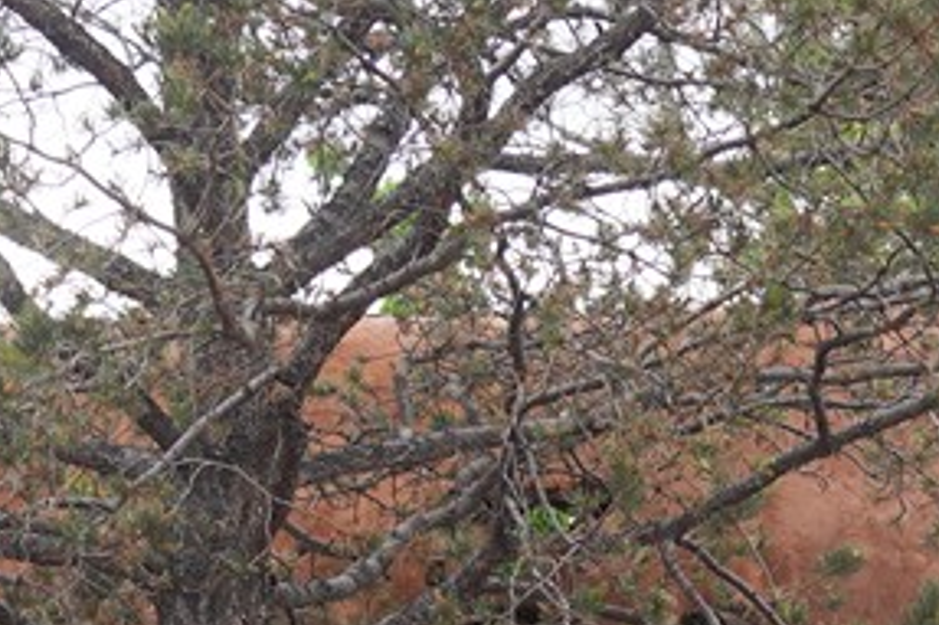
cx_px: 1181
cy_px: 1528
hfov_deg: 8.8
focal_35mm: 230
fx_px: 5995
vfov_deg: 5.7
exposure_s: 1/100
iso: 100
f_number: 4.5
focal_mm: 33
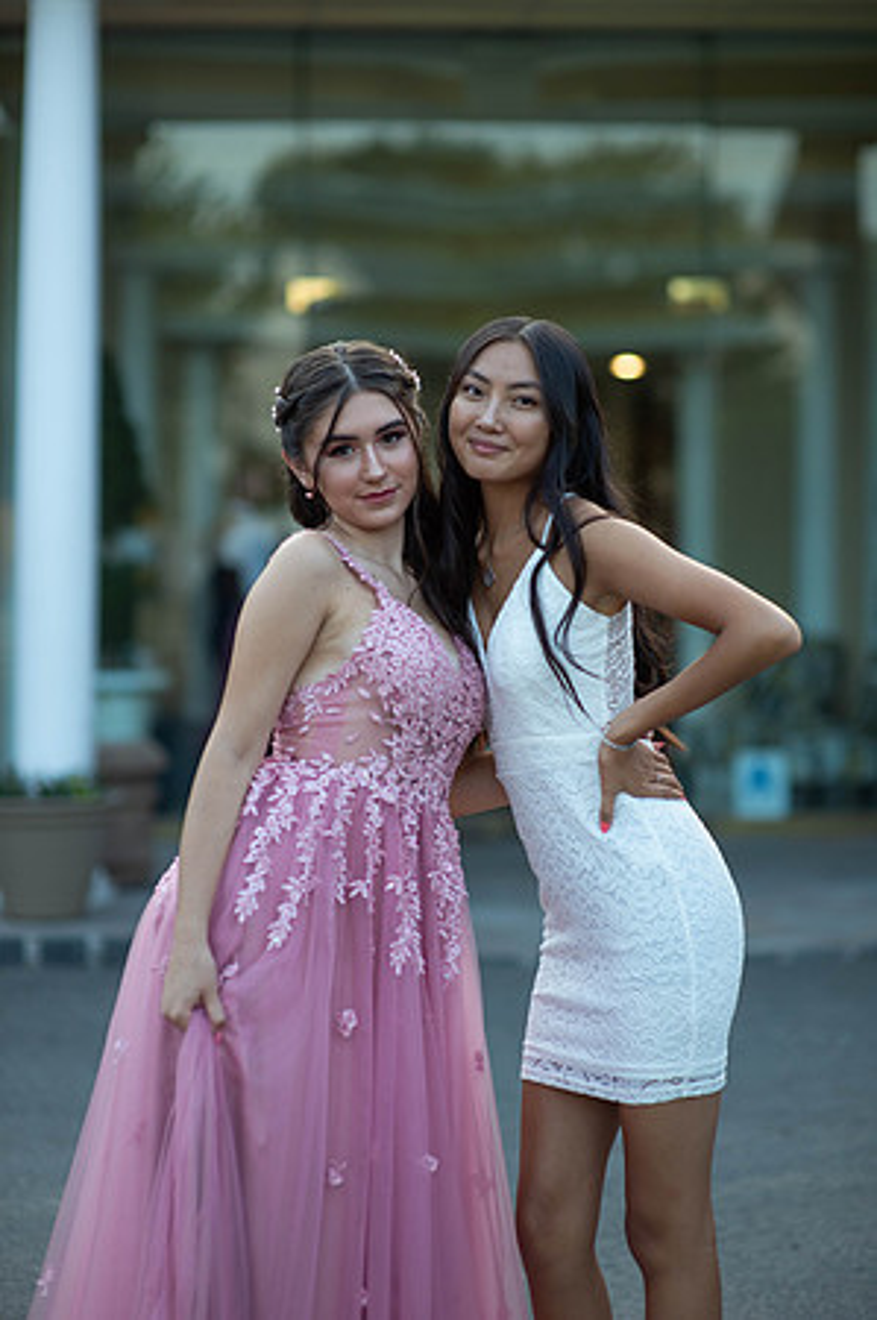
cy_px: 660
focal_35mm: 85
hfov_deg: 16.0
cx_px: 438
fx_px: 3113
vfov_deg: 23.9
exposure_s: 1/1000
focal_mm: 85
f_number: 2
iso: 250
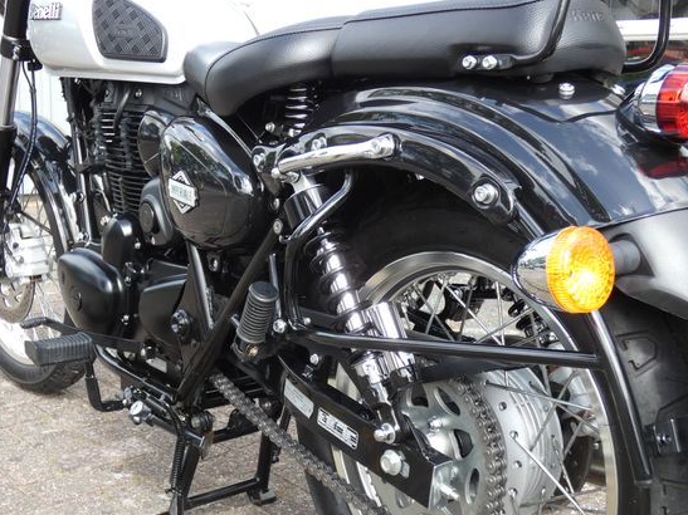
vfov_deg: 30.2
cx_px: 306
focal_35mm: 48
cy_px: 283
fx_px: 954
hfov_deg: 39.6
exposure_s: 1/125
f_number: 3.6
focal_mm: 7.3
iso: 80
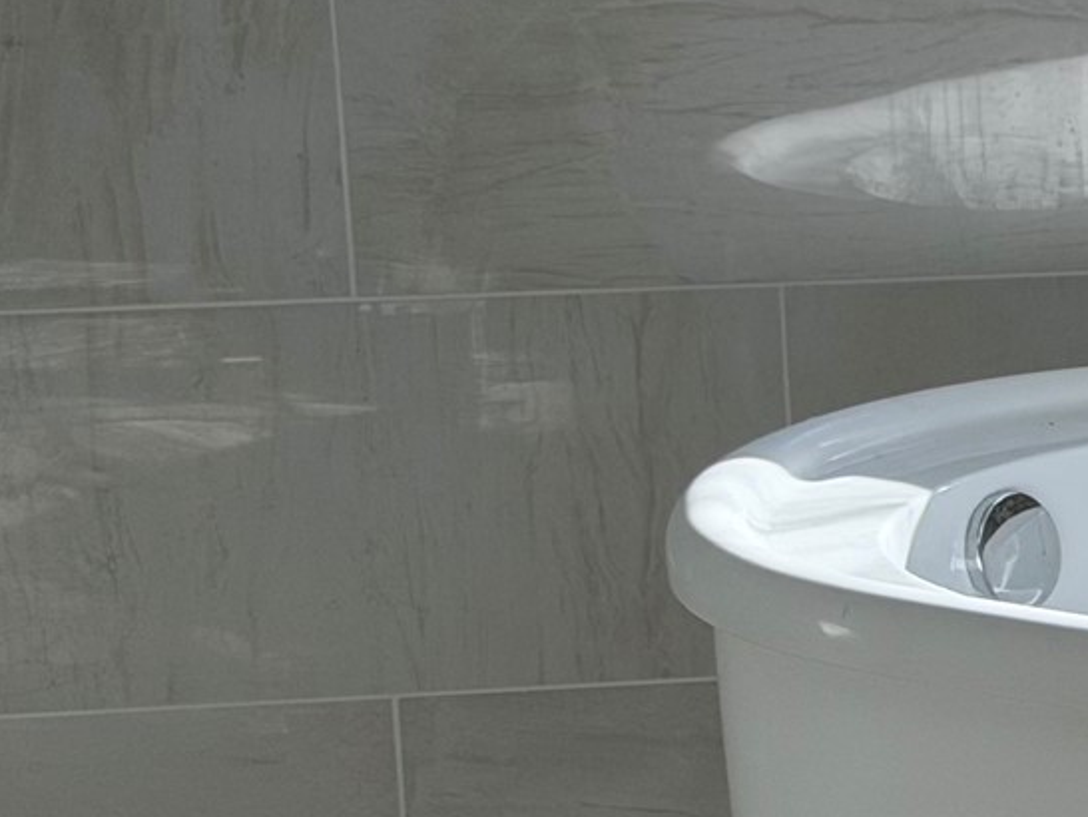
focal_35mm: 180
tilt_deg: -14.1
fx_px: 5660
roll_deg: +0.2
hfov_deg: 10.4
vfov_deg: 8.3
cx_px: 1939
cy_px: 530
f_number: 1.78
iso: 80
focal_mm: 6.76
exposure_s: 1/561
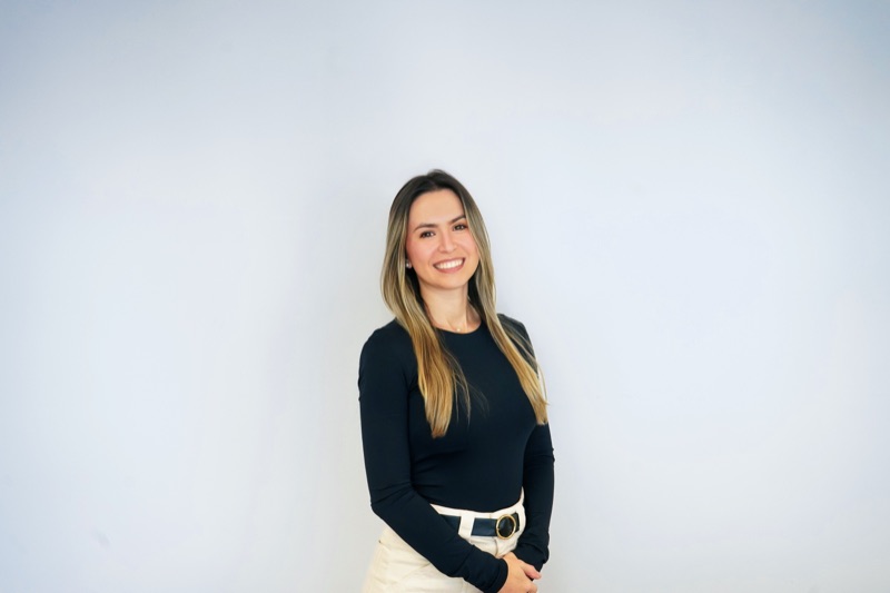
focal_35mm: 40
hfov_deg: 48.5
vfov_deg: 33.4
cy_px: 296
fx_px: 989
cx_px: 445
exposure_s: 1/250
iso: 4000
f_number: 5.6
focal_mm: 40
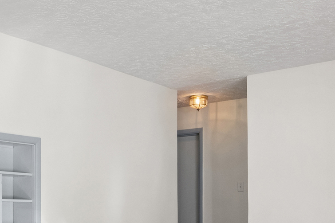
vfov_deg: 22.7
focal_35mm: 57
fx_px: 530
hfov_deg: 33.5
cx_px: 44
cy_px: 233
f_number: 9
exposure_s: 1/15
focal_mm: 14
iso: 1600
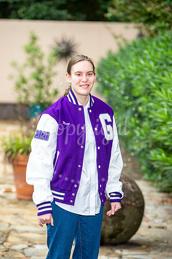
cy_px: 130
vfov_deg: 13.7
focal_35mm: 150
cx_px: 86
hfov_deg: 9.1
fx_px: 1077
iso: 320
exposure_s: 1/160
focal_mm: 150
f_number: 6.3
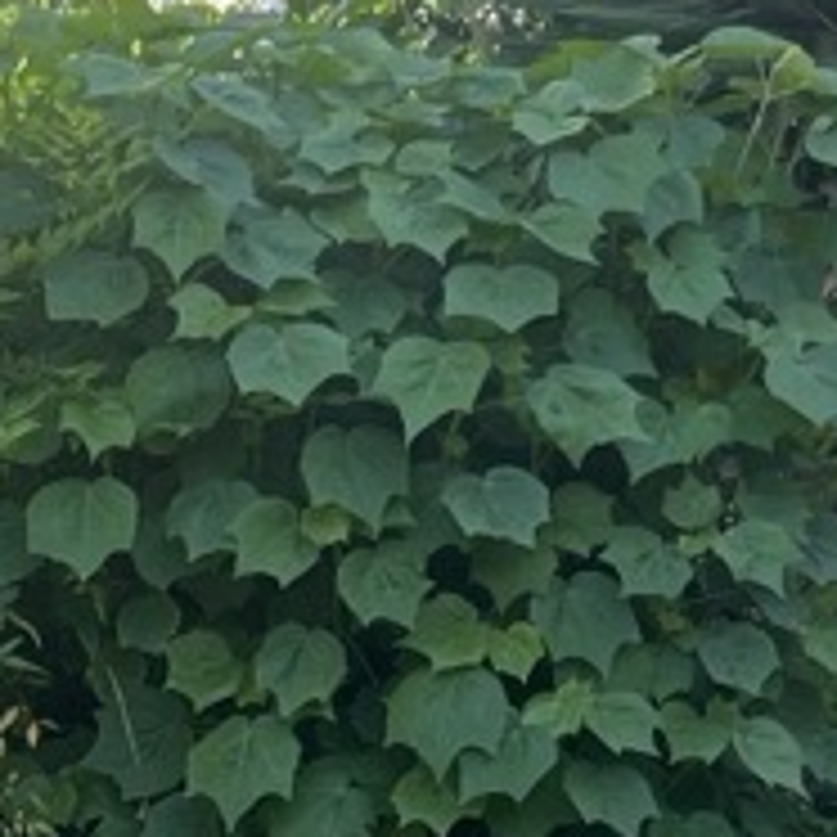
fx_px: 4049
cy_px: 1134
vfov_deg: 11.5
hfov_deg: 11.6
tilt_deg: -12.6
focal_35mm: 148
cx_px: -81
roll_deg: -0.8
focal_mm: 5.7
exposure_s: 1/965
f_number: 1.5
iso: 50
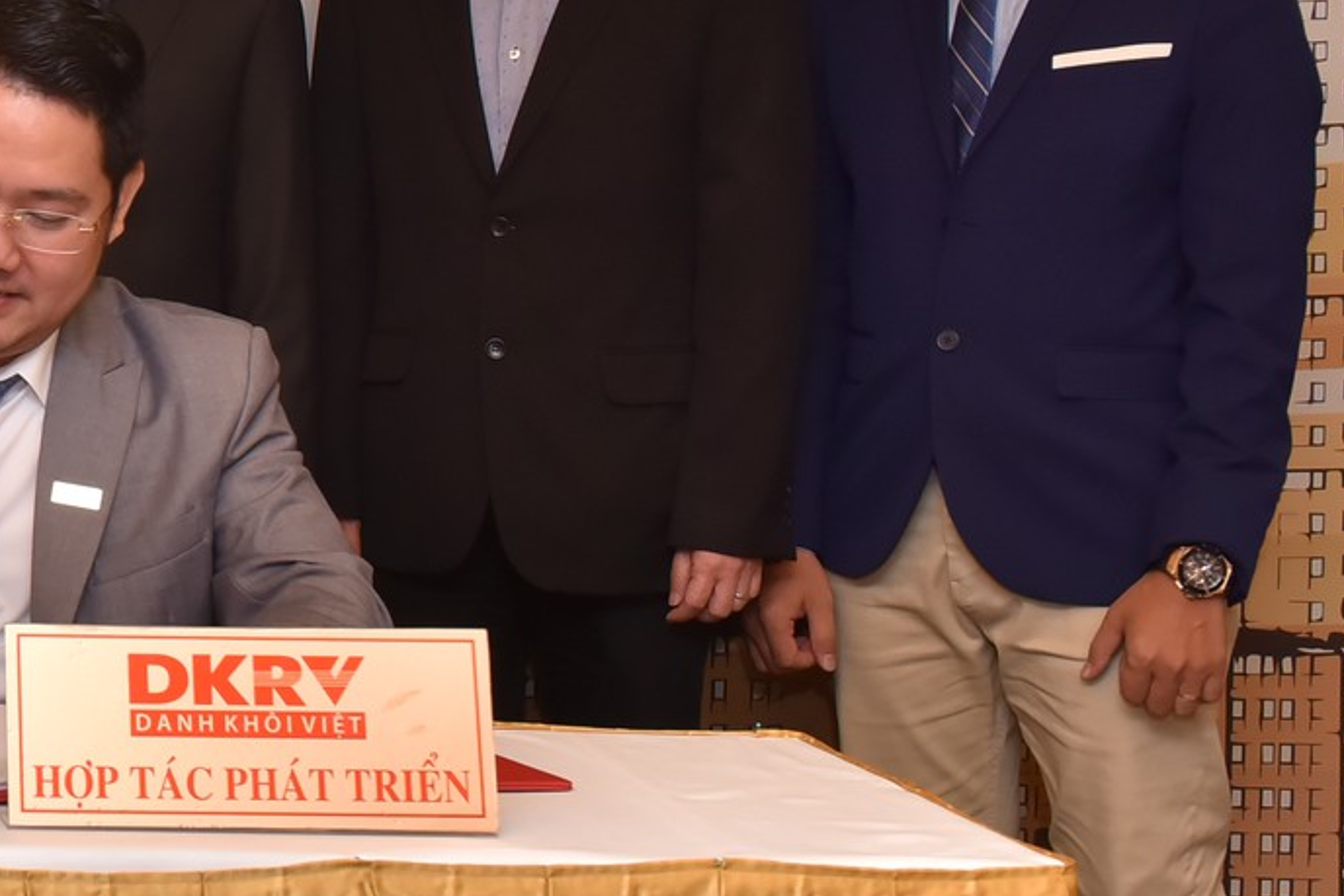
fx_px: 3473
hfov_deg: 20.1
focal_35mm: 93
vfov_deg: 14.6
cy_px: 81
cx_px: -402
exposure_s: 1/125
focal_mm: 32
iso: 800
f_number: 5.6
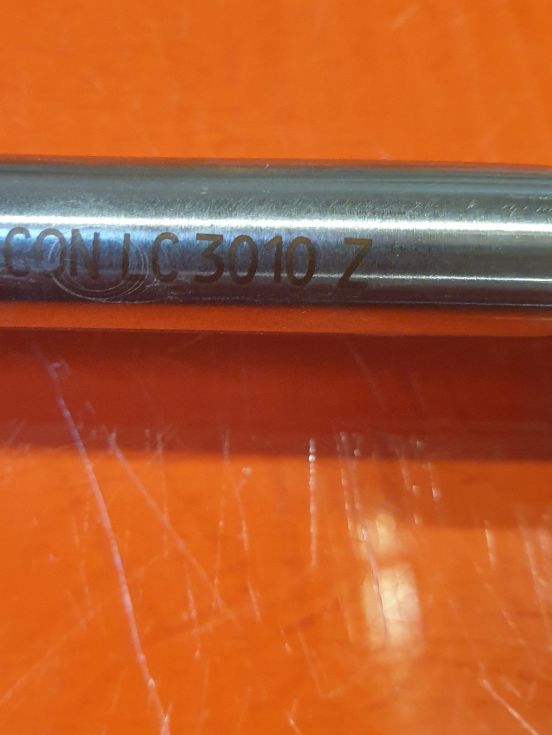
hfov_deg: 33.6
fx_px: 893
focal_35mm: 42
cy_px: 308
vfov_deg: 44.6
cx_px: 130
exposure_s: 1/33
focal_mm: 4.3
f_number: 2.4
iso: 320
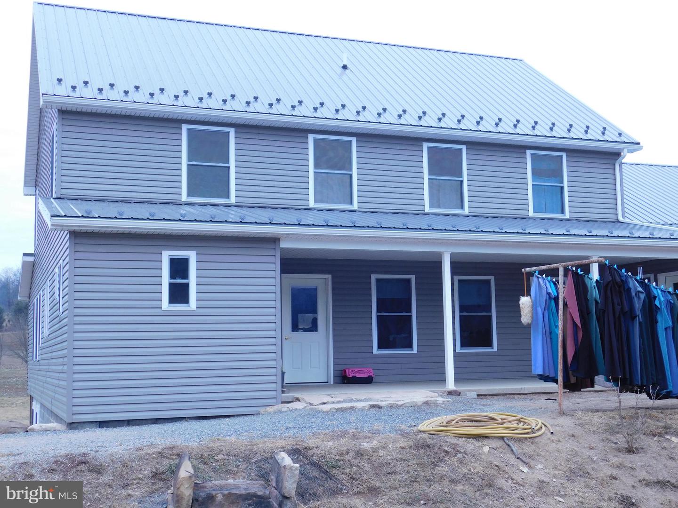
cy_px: 254
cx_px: 339
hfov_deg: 42.1
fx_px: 881
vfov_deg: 32.2
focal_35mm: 45
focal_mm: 8
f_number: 3.7
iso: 125
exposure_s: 1/160
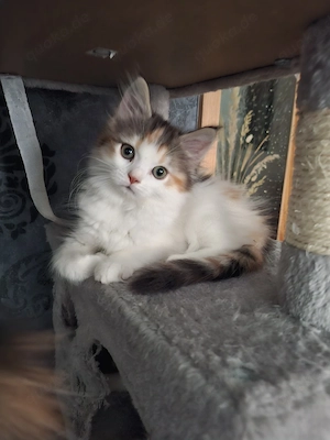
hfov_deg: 58.9
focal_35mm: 23
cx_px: 165
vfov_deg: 73.9
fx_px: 292
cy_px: 220
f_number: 1.8
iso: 1250
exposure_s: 1/17
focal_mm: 5.54
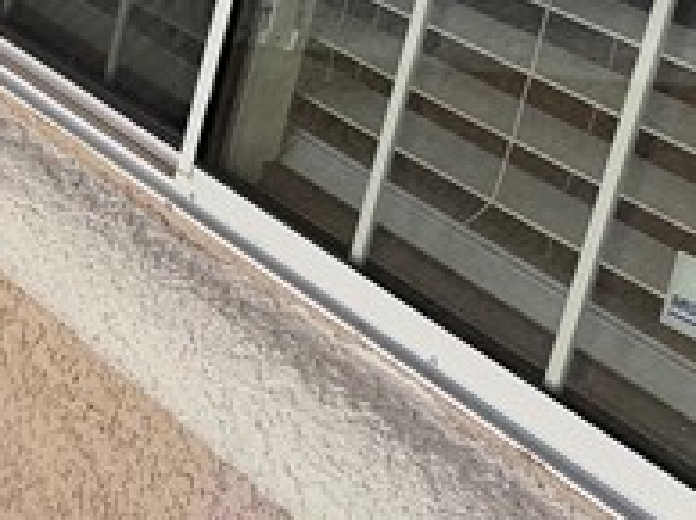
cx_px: -782
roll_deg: -5.3
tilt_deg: -20.6
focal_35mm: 127
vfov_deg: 11.6
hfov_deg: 13.0
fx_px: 2550
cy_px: 394
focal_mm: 6.76
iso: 100
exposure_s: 1/2169
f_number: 1.78
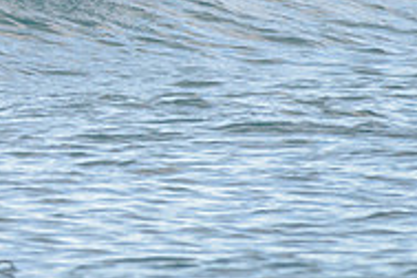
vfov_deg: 0.7
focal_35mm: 1873
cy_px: -172
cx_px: -123
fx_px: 21694
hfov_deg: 1.1
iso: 800
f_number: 5.6
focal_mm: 500
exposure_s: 1/1600
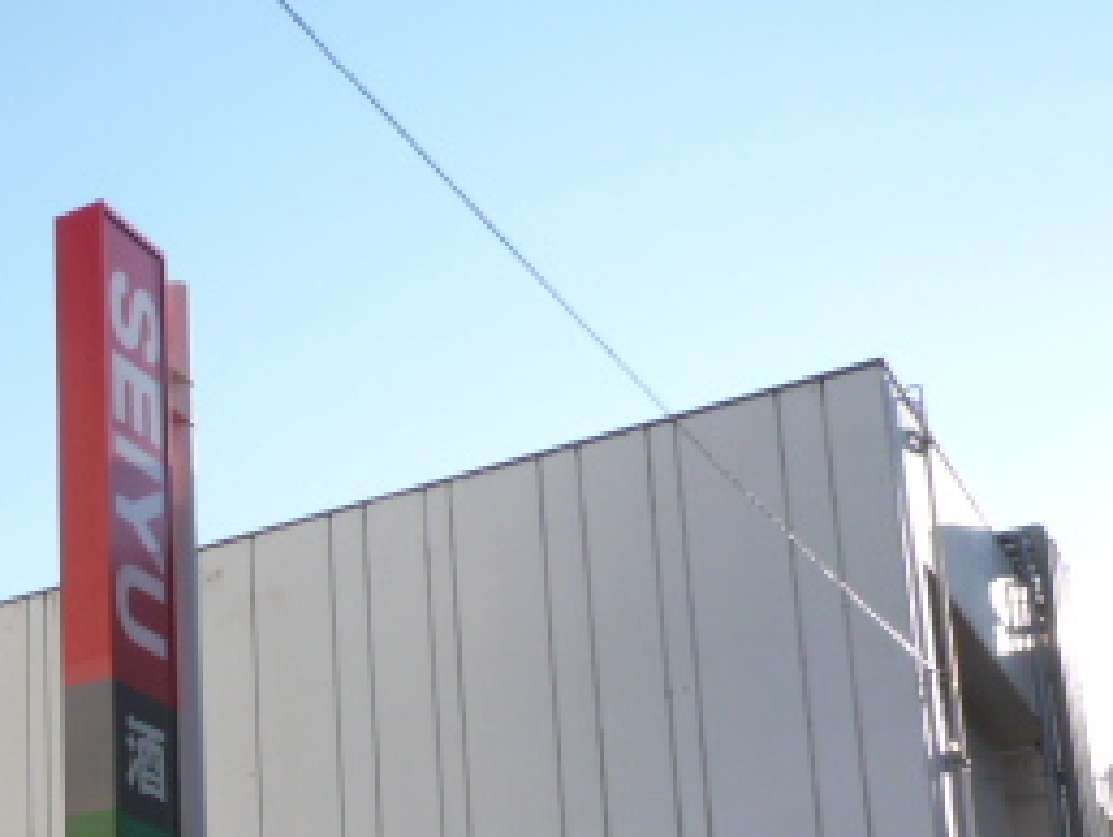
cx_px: -160
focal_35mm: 62
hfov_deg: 28.0
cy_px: 928
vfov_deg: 22.3
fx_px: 1995
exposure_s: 1/500
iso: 160
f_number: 3.5
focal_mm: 4.4
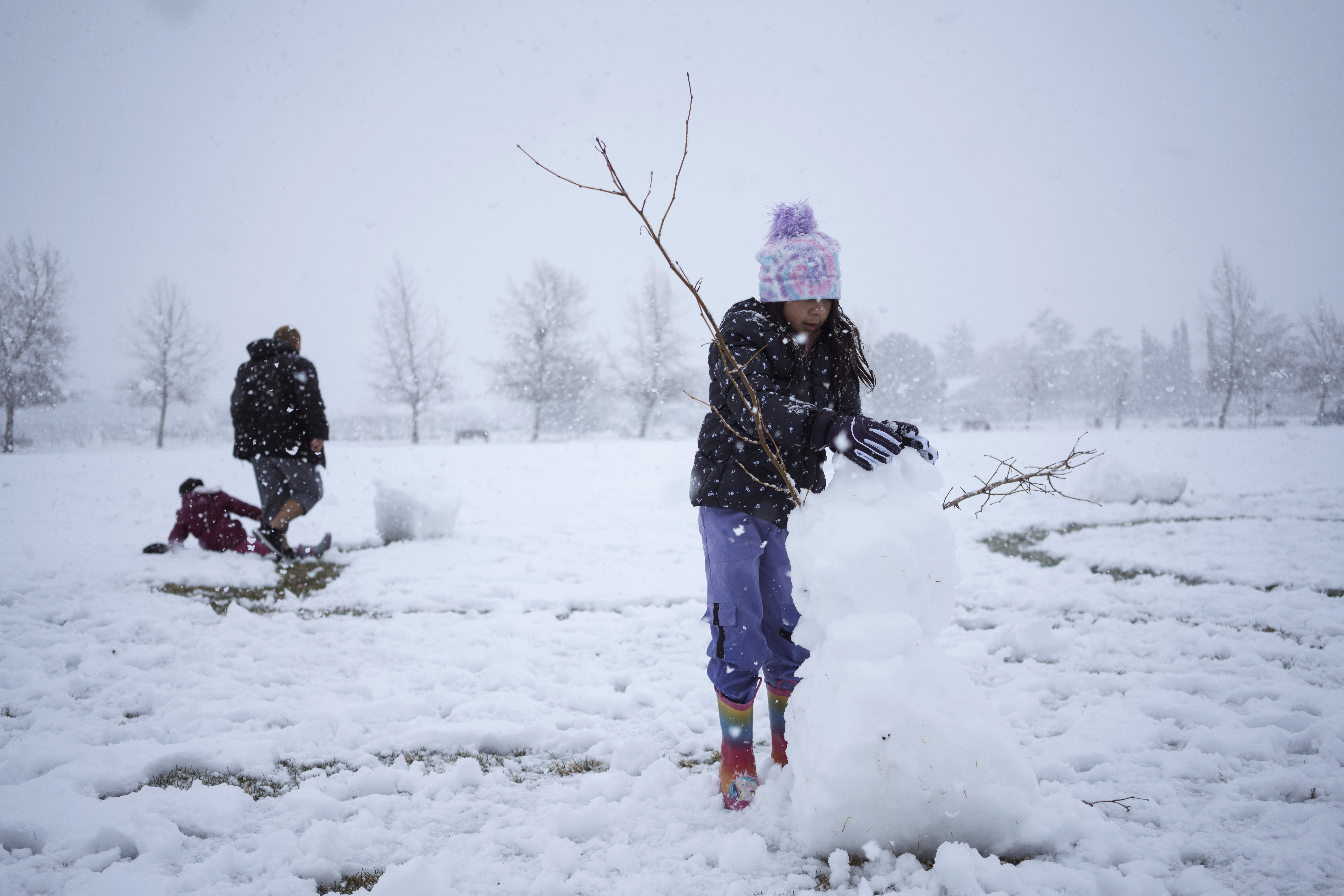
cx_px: 672
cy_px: 448
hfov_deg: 54.4
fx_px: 1307
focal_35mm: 35
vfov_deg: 37.9
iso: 50
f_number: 2.8
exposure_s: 1/1250
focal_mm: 35
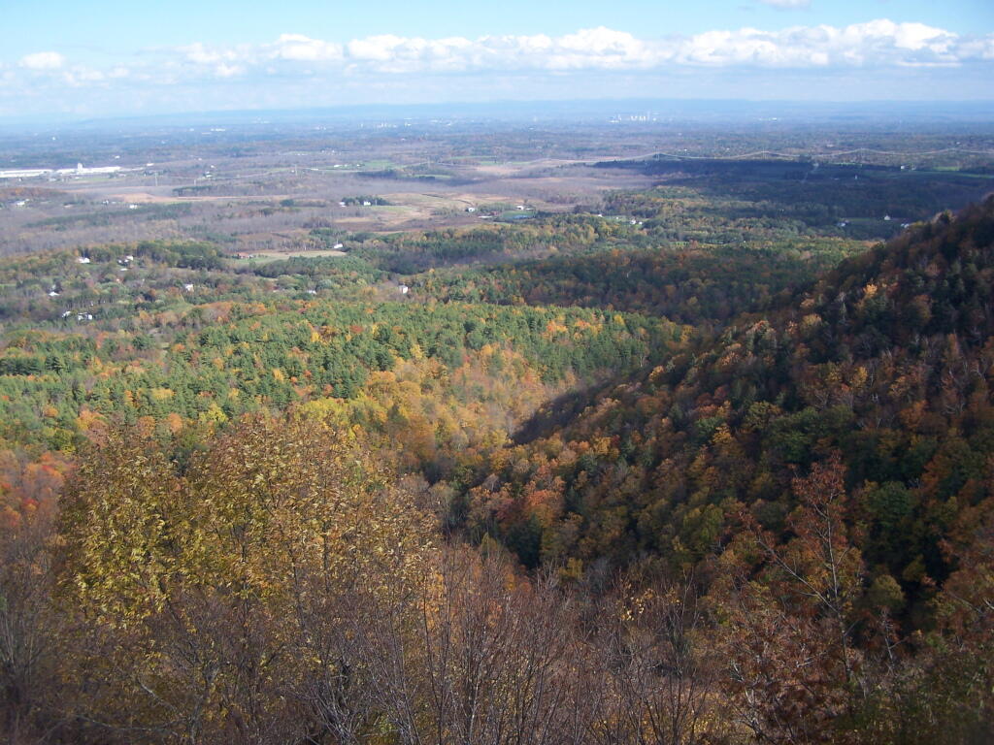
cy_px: 372
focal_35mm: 38
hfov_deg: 49.0
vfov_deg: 37.7
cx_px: 497
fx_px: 1091
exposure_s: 1/800
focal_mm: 6.3
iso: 80
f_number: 2.8
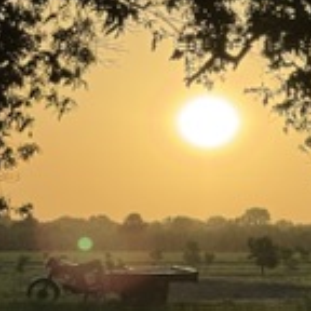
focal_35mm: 141
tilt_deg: +3.2
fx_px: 1433
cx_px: 138
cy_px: 177
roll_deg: +0.7
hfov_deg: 12.4
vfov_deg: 12.4
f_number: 1.78
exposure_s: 1/4608
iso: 64
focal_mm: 6.76
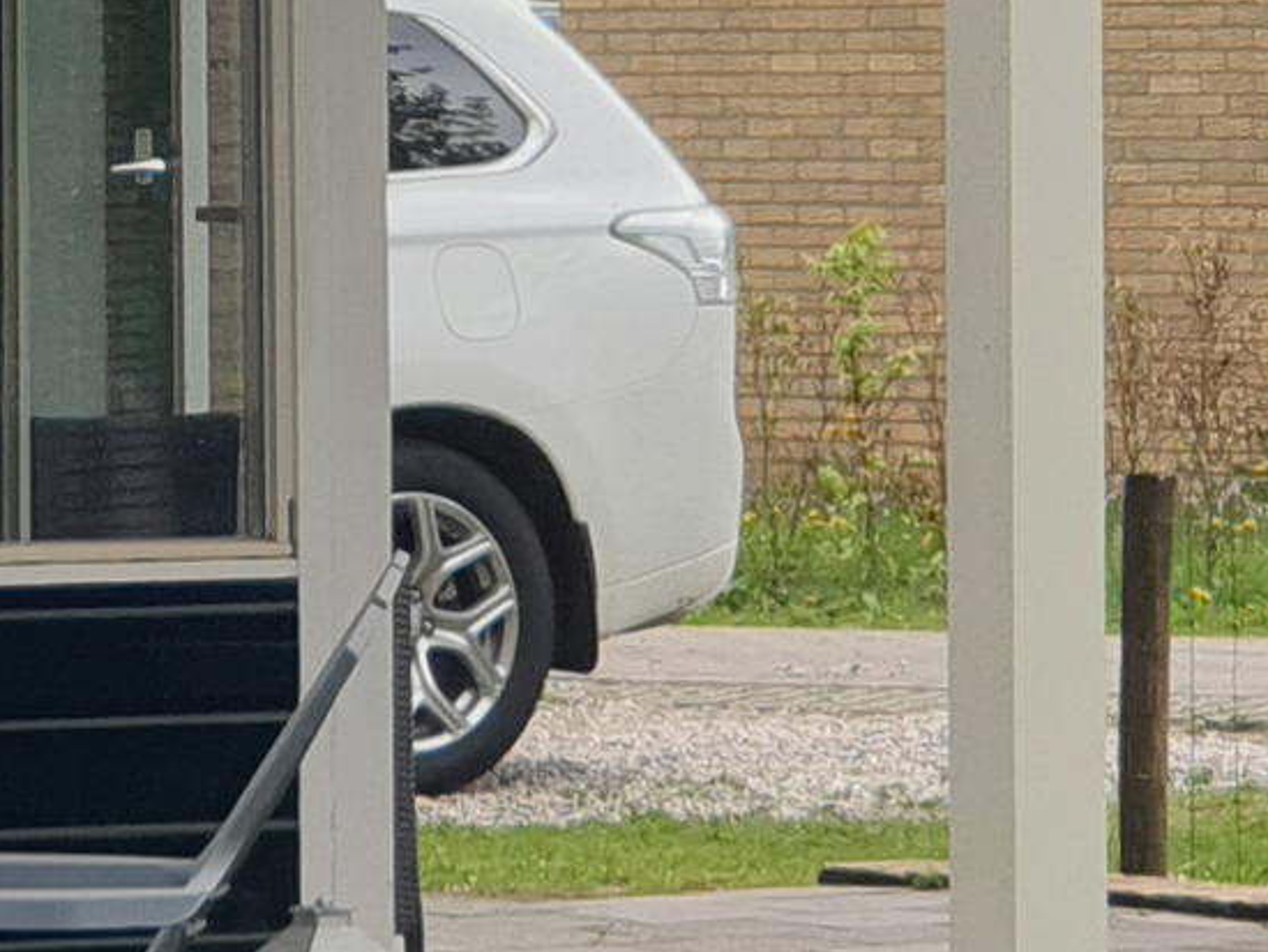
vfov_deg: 4.1
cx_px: 182
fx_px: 13303
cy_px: -279
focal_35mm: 363
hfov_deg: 5.5
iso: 100
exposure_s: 1/419
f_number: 2.4
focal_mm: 6
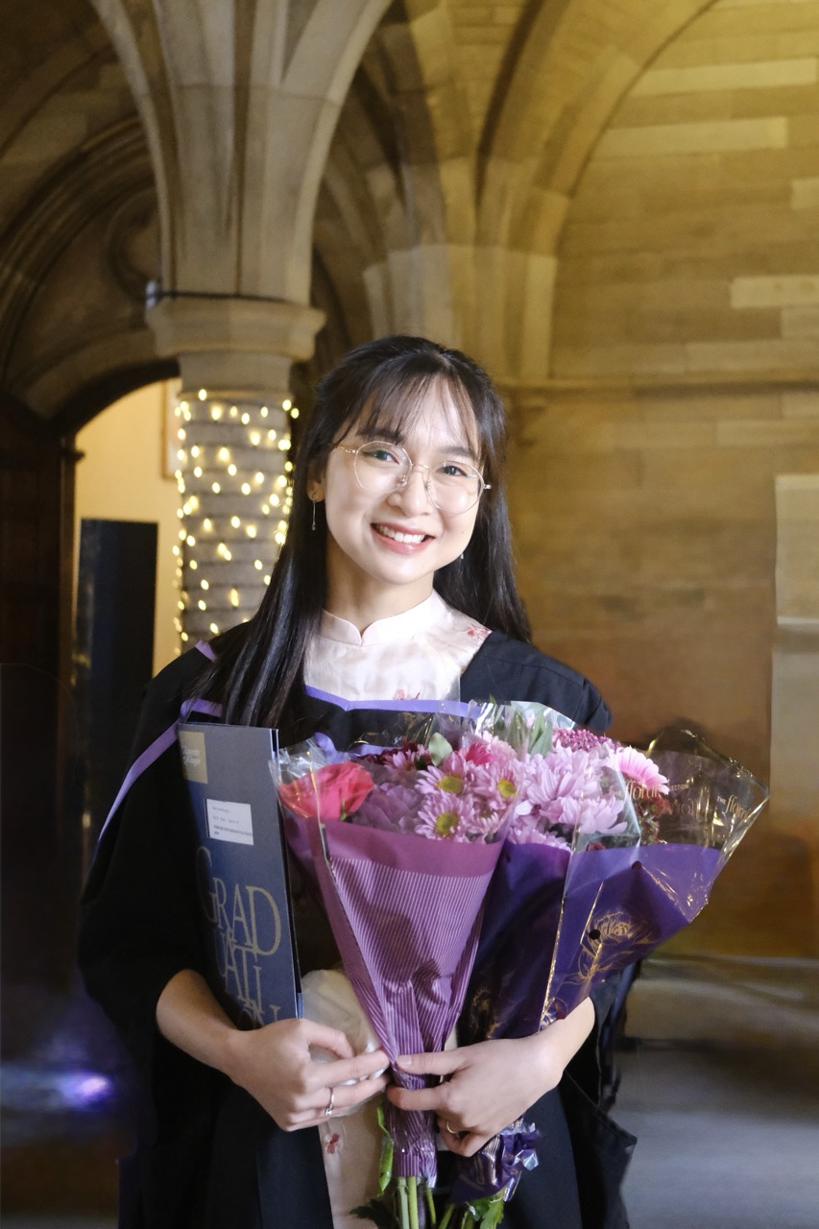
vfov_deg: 47.4
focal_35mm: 41
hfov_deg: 32.6
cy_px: 614
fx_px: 1399
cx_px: 410
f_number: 2.8
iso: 8000
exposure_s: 1/125
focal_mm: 27
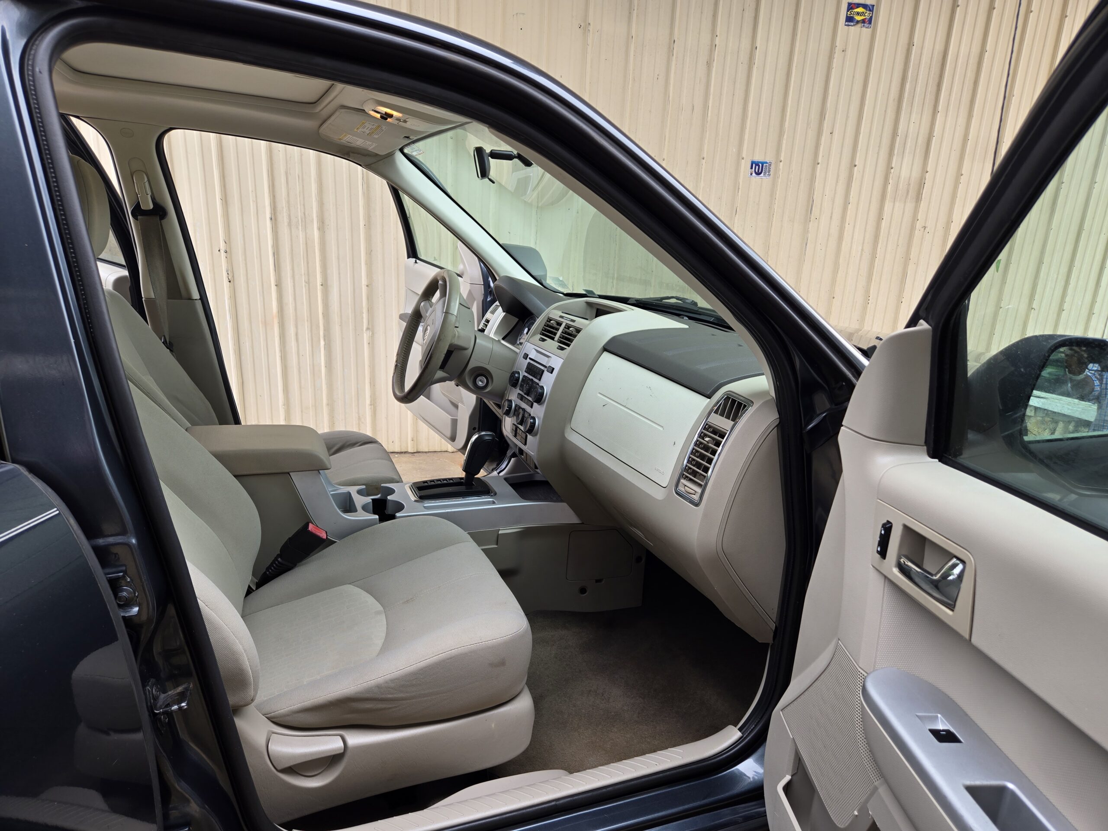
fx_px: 736
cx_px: 554
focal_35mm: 23
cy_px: 416
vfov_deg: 58.9
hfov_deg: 73.9
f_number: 1.8
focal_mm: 5.4
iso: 25
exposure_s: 1/193
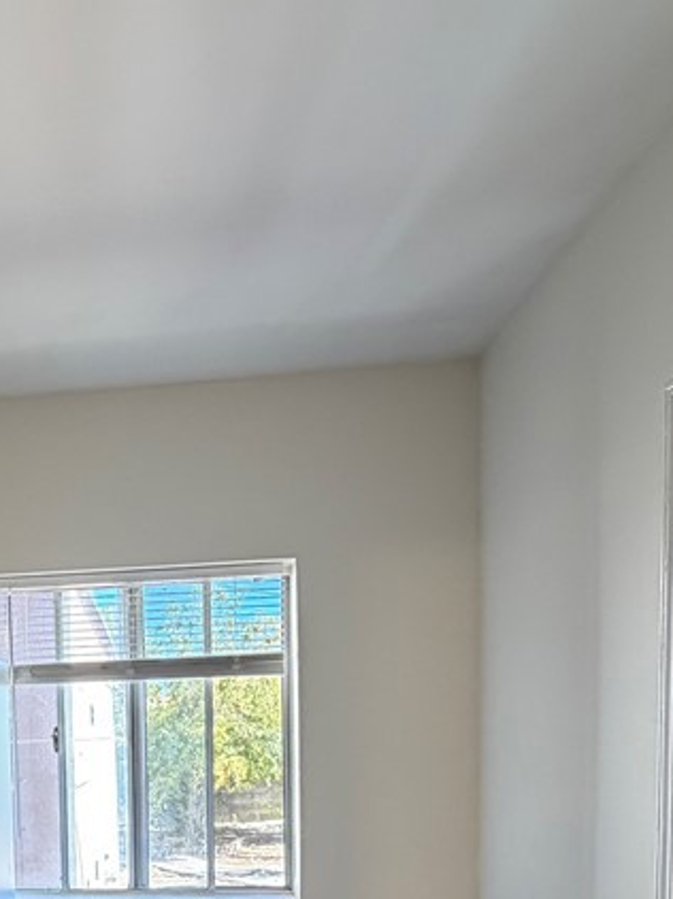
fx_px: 882
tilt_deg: -4.3
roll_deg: +1.7
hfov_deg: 38.6
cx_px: 58
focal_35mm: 34
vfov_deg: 48.2
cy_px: 814
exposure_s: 1/120
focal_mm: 2.22
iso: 250
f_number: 2.2
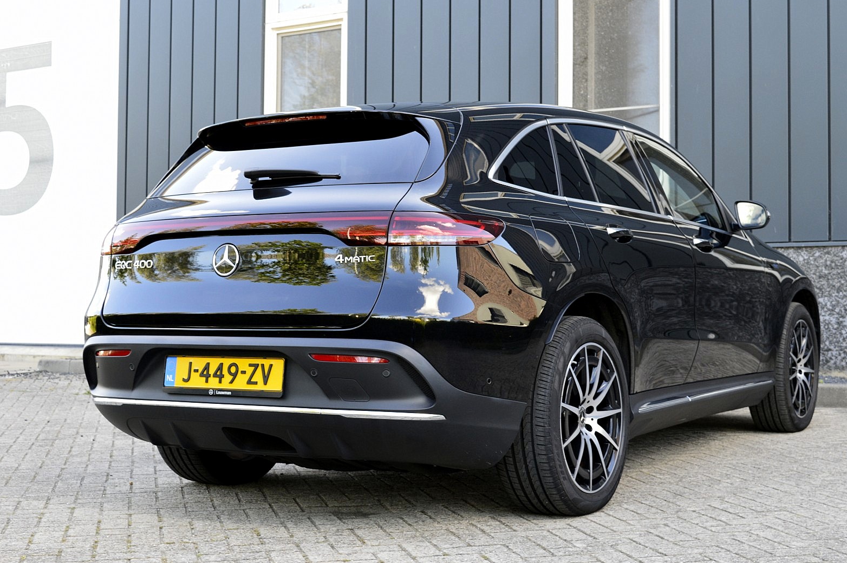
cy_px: 275
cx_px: 439
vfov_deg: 24.8
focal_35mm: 55
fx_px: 1282
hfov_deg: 36.6
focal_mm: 35
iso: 450
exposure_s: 1/60
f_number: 8
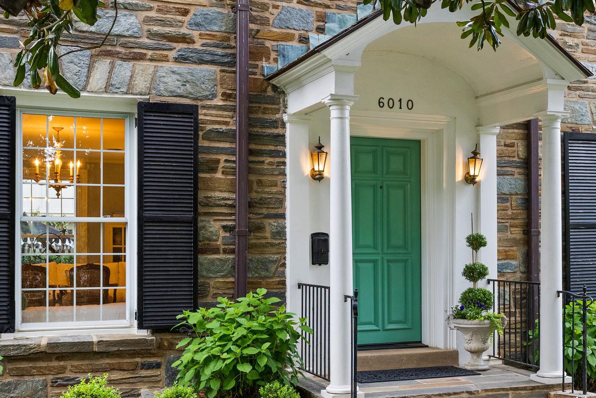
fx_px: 828
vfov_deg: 27.0
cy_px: 219
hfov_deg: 39.1
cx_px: 399
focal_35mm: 50
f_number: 5.6
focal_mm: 35
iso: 500
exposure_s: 1/125
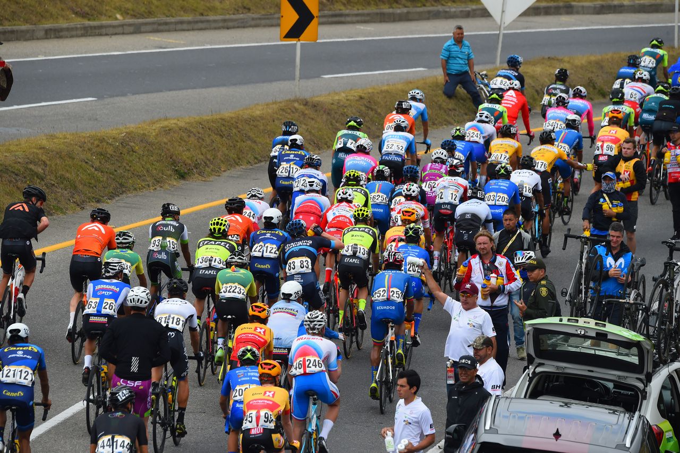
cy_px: 226
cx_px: 340
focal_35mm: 350
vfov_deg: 3.9
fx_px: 6607
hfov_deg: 5.9
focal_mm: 350
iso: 1000
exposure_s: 1/1600
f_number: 10
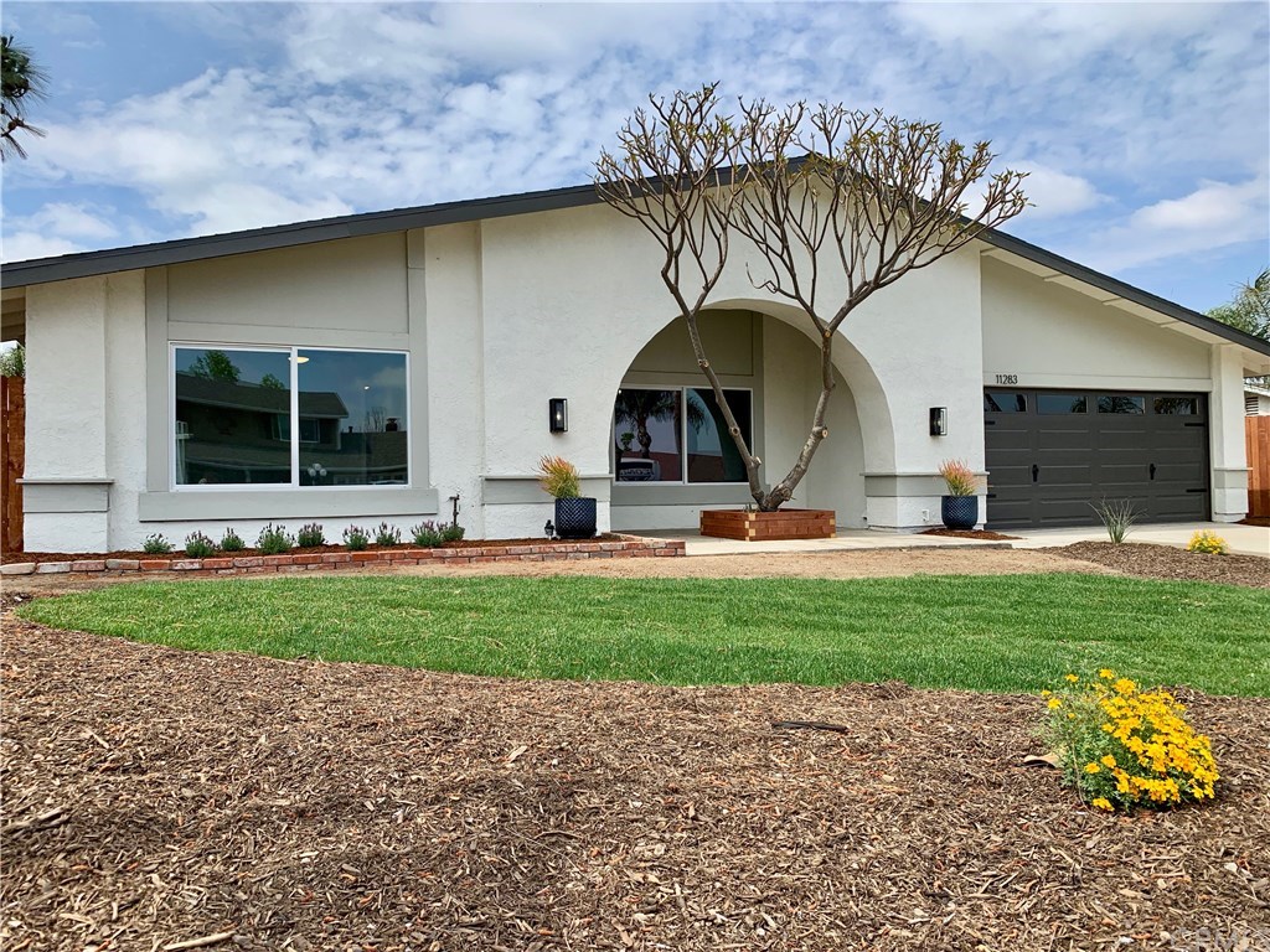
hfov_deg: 67.3
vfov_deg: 53.1
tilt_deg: +1.8
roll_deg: +0.6
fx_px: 954
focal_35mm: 26
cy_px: 476
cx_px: 635
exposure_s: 1/2160
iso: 25
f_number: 1.8
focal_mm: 4.25
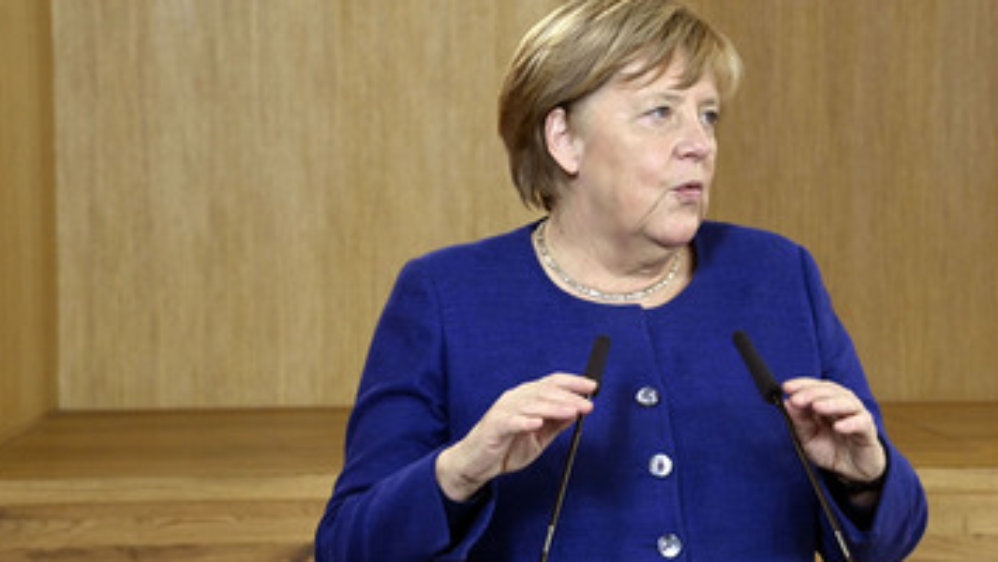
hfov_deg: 16.1
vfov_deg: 9.1
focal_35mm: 133
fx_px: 3521
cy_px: 320
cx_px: 592
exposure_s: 1/320
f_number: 6.3
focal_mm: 100
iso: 6400
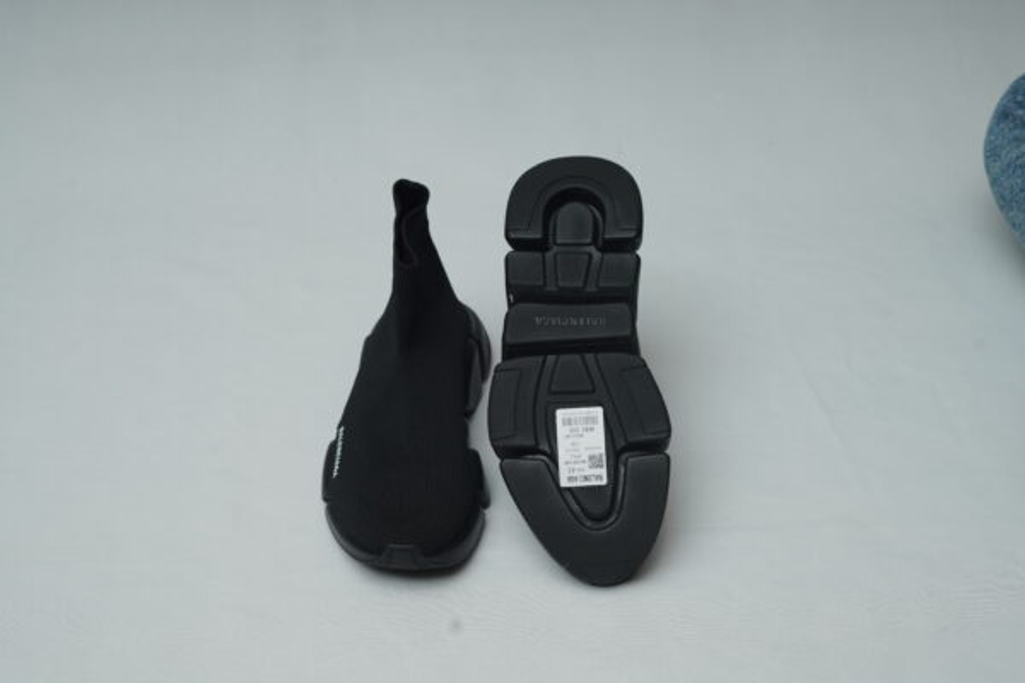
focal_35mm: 50
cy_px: 342
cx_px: 512
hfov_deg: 39.6
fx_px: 1423
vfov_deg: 27.0
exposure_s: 1/200
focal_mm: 50
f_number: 6.3
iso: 320
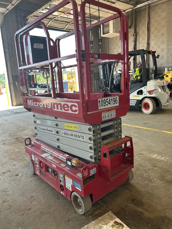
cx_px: 89
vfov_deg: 65.3
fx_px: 179
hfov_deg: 51.4
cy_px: 112
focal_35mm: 27
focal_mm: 5.7
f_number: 1.5
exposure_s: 1/193
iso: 50
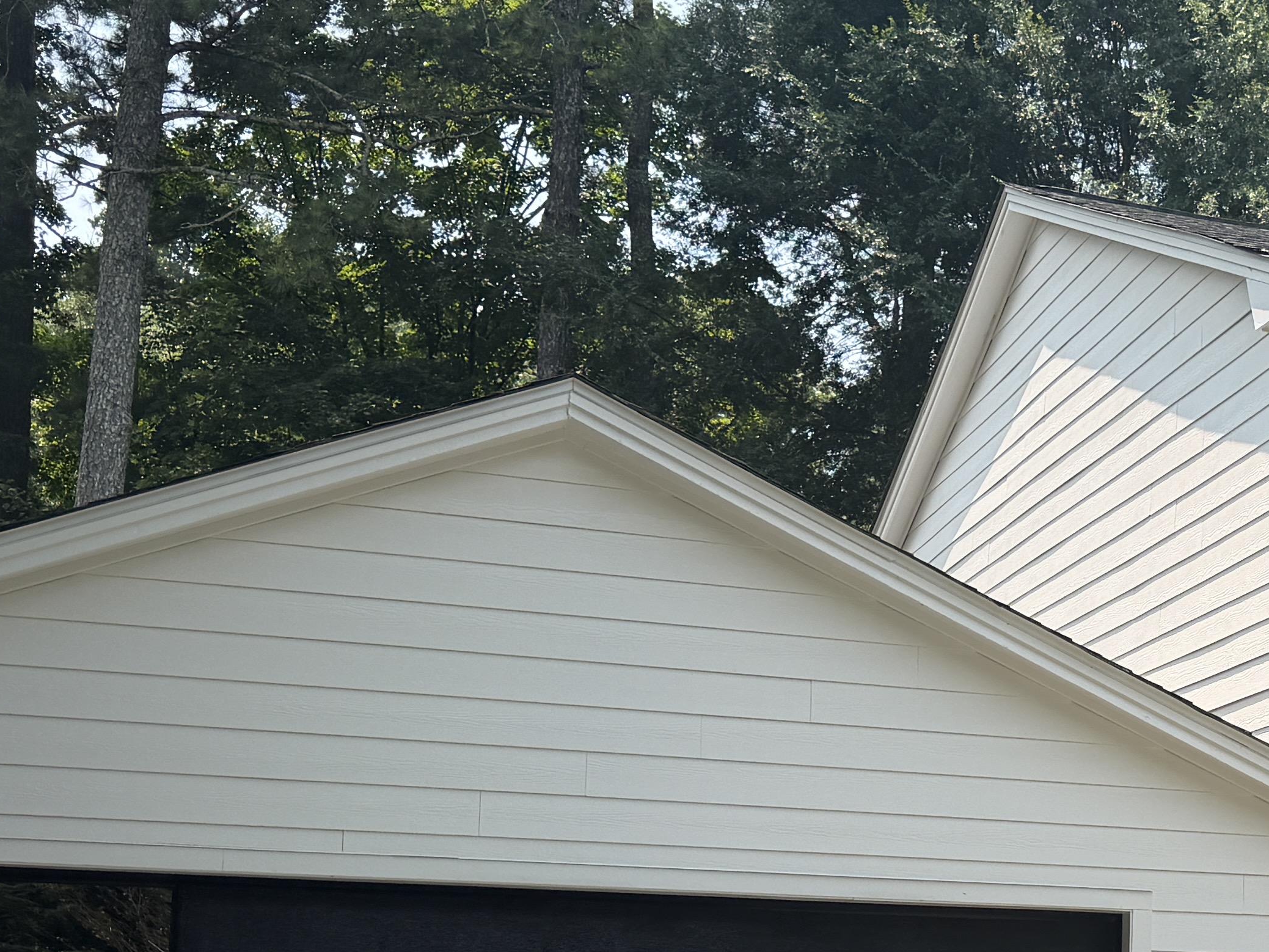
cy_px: 840
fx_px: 2420
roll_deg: +0.1
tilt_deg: +6.9
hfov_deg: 27.7
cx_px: 1270
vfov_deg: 21.8
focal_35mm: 66
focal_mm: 6.76
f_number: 1.78
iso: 80
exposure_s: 1/2000
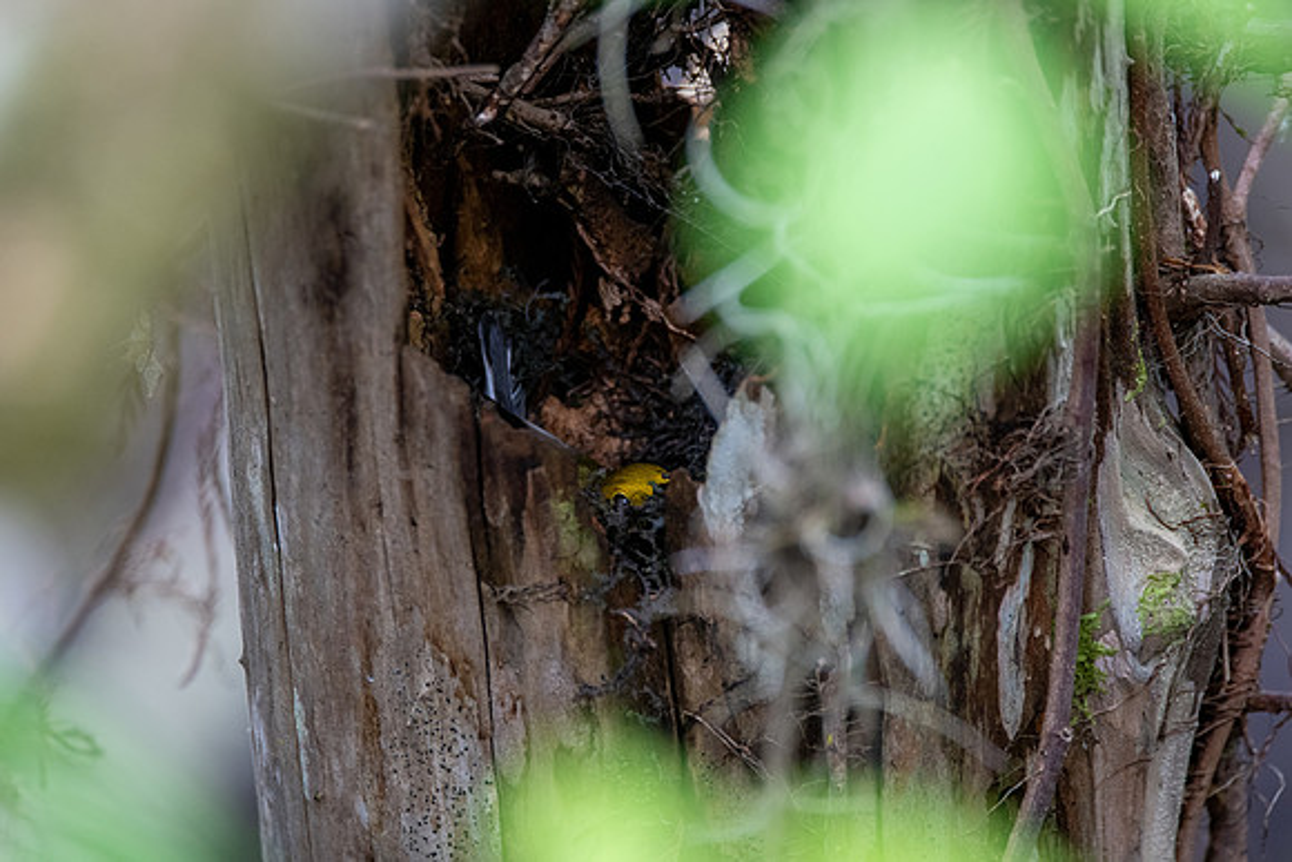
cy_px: 418
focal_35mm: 664
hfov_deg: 3.1
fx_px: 23820
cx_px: 613
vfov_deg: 2.1
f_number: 6.3
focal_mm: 550
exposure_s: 1/160
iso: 1250
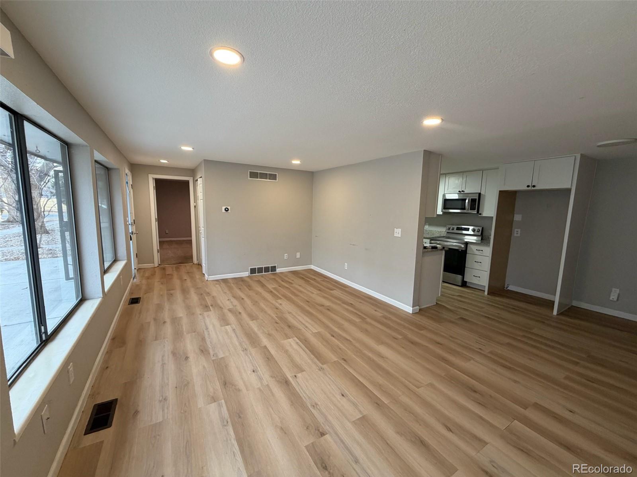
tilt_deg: -7.8
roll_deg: -1.2
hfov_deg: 102.1
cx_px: 318
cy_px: 238
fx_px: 258
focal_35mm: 14
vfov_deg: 85.7
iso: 160
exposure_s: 1/60
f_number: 2.2
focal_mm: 2.22
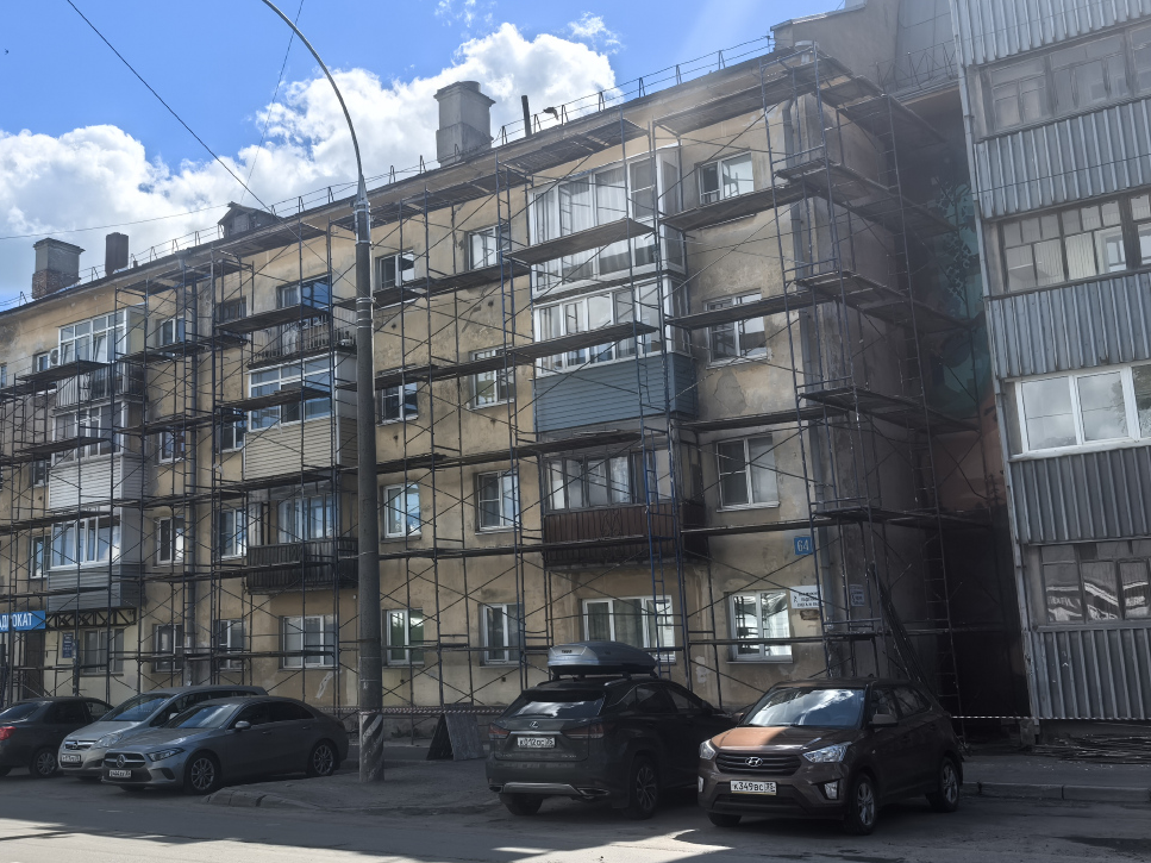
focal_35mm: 39
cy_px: 397
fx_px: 1297
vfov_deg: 36.8
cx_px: 394
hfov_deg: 47.2
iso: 50
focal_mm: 6.98
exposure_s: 1/3236
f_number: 2
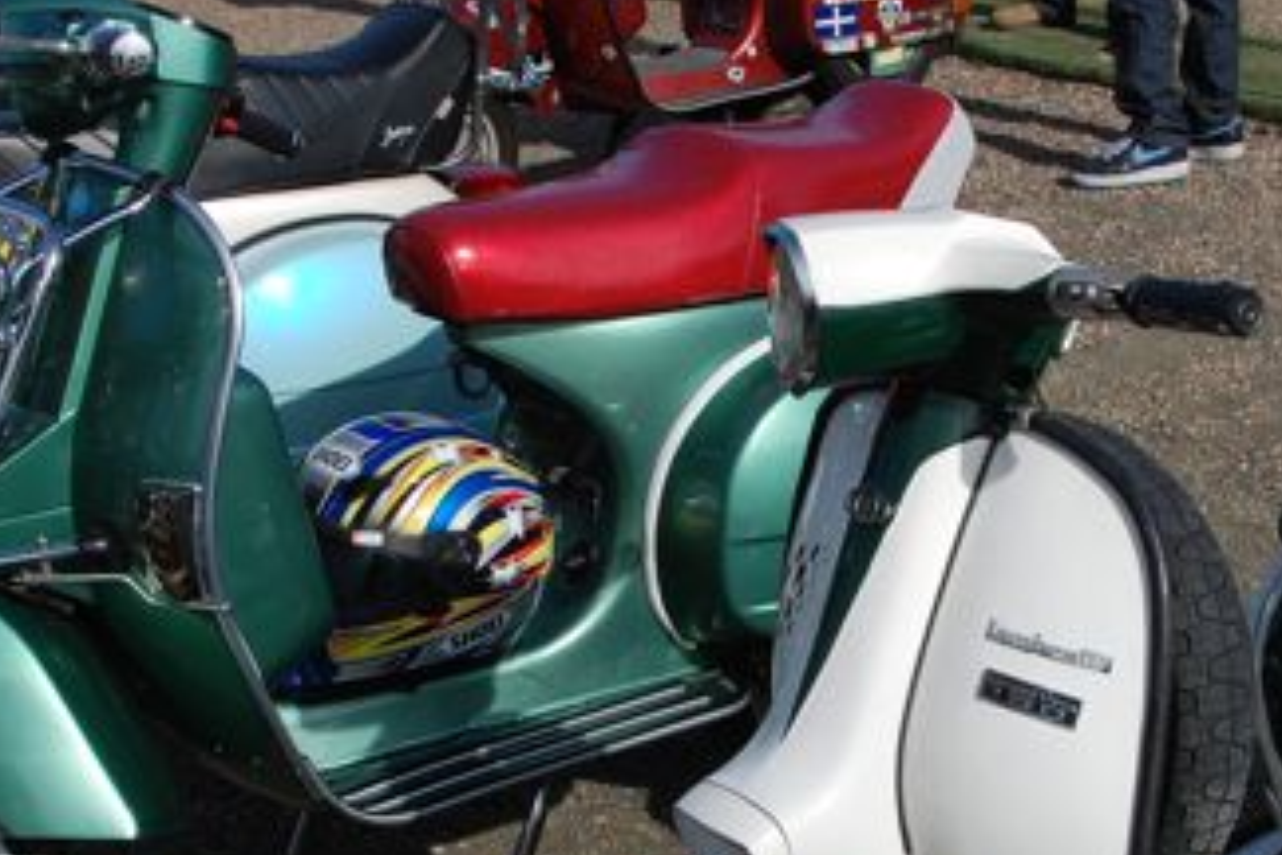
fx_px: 2635
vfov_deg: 18.3
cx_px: 744
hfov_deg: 27.3
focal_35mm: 74
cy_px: 633
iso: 200
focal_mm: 20
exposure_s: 1/400
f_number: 10
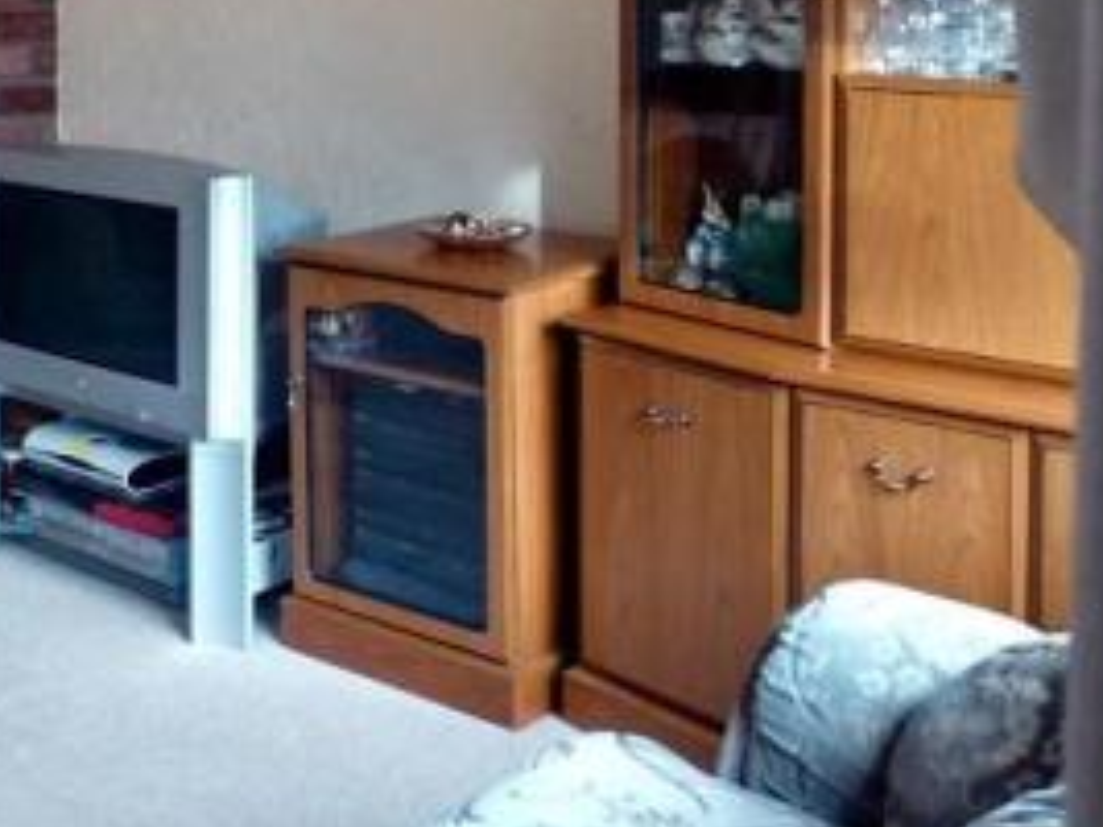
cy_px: 52
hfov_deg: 30.8
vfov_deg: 24.0
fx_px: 1879
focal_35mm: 59
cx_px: 56
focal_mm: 4.8
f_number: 2.8
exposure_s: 1/40
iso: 400
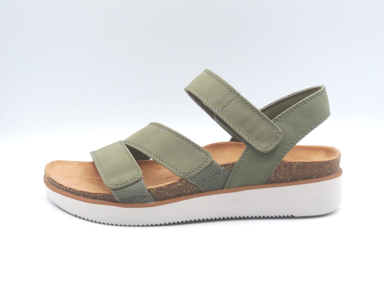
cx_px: 192
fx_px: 610
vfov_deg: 26.6
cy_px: 144
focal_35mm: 55
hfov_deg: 34.9
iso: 100
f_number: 4.5
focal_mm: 5.5
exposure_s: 1/200
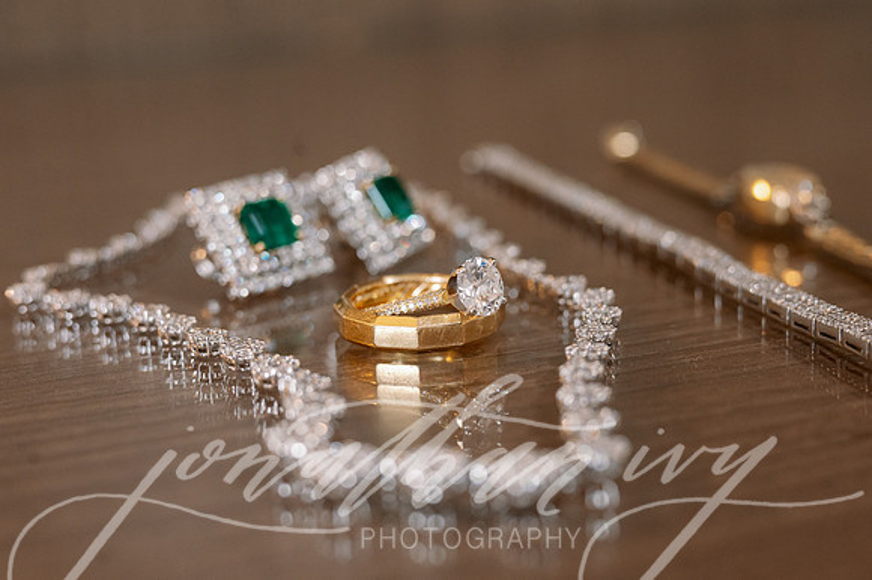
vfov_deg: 24.8
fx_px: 1322
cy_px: 290
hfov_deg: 36.5
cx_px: 476
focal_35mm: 55
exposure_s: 1/125
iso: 2000
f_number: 5
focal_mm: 50
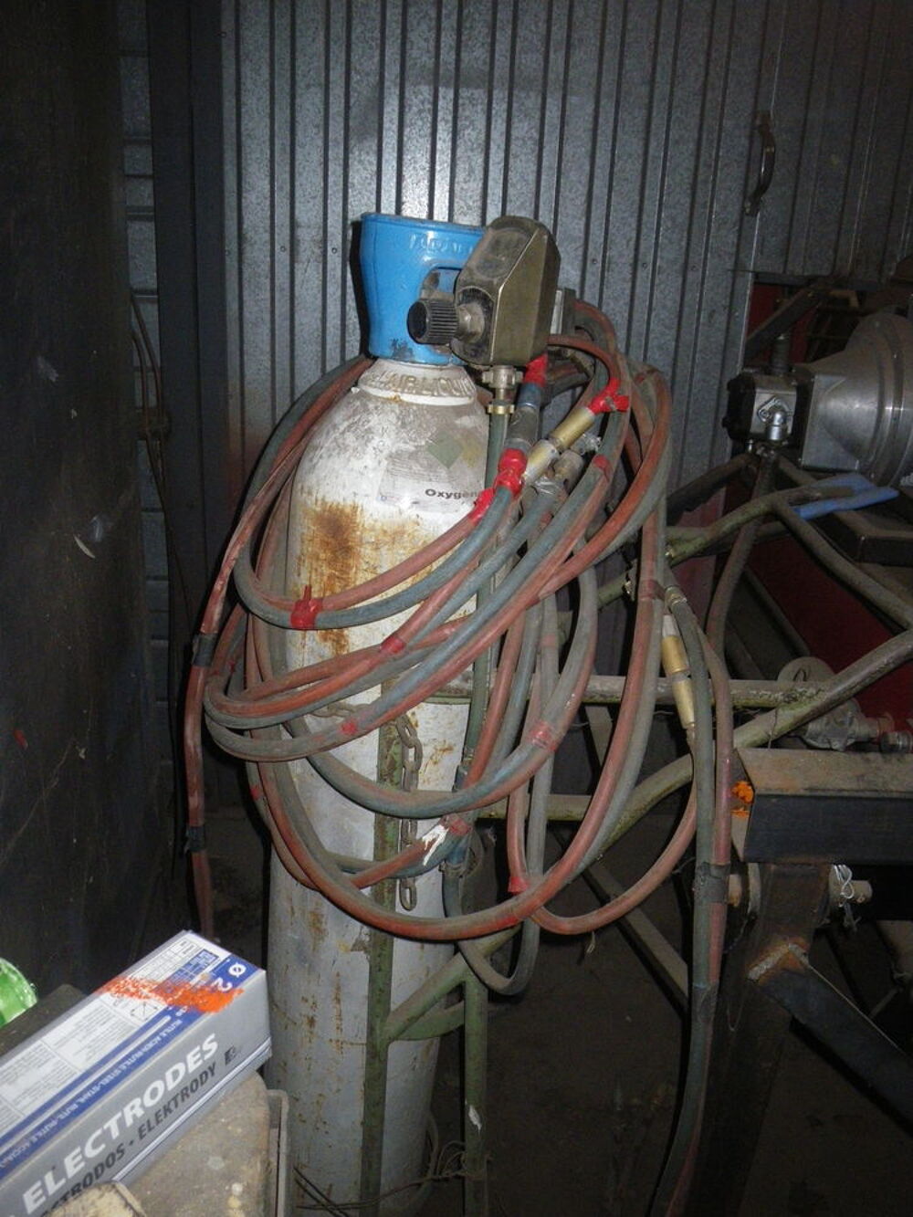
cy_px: 608
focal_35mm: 28
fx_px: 985
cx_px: 456
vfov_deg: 63.4
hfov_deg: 49.8
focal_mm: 5
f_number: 3.5
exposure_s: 1/50
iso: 400
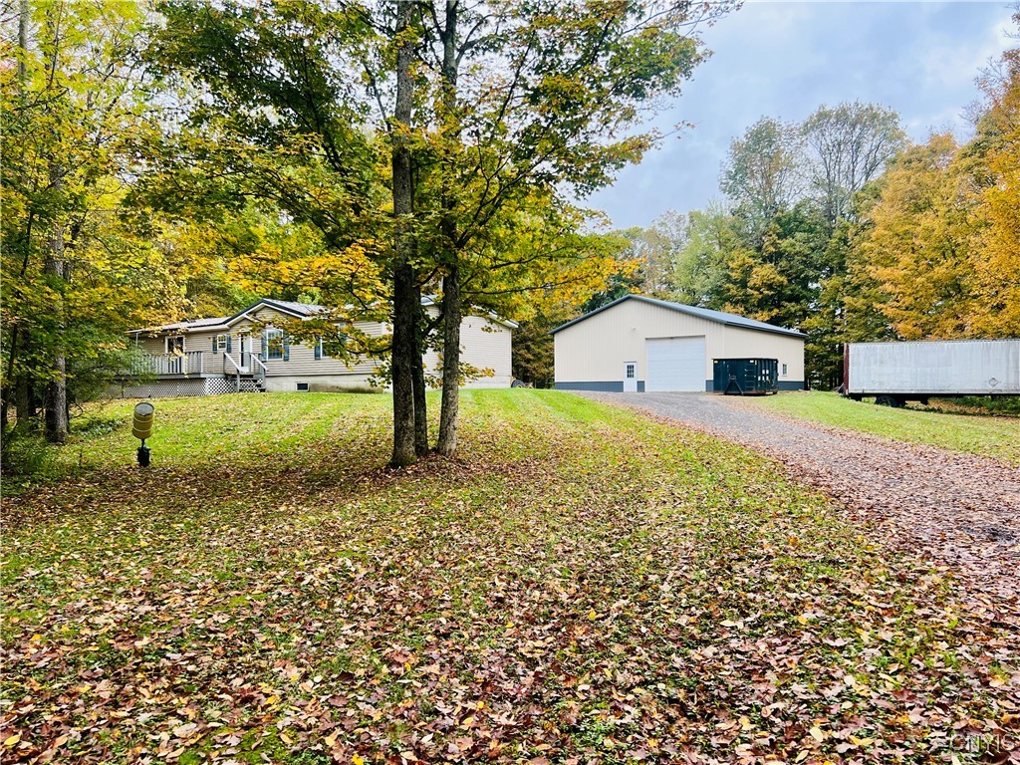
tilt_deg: -0.2
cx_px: 510
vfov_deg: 53.1
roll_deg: +0.3
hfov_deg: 67.3
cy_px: 382
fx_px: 766
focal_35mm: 26
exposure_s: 1/594
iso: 50
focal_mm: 5.7
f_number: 1.5
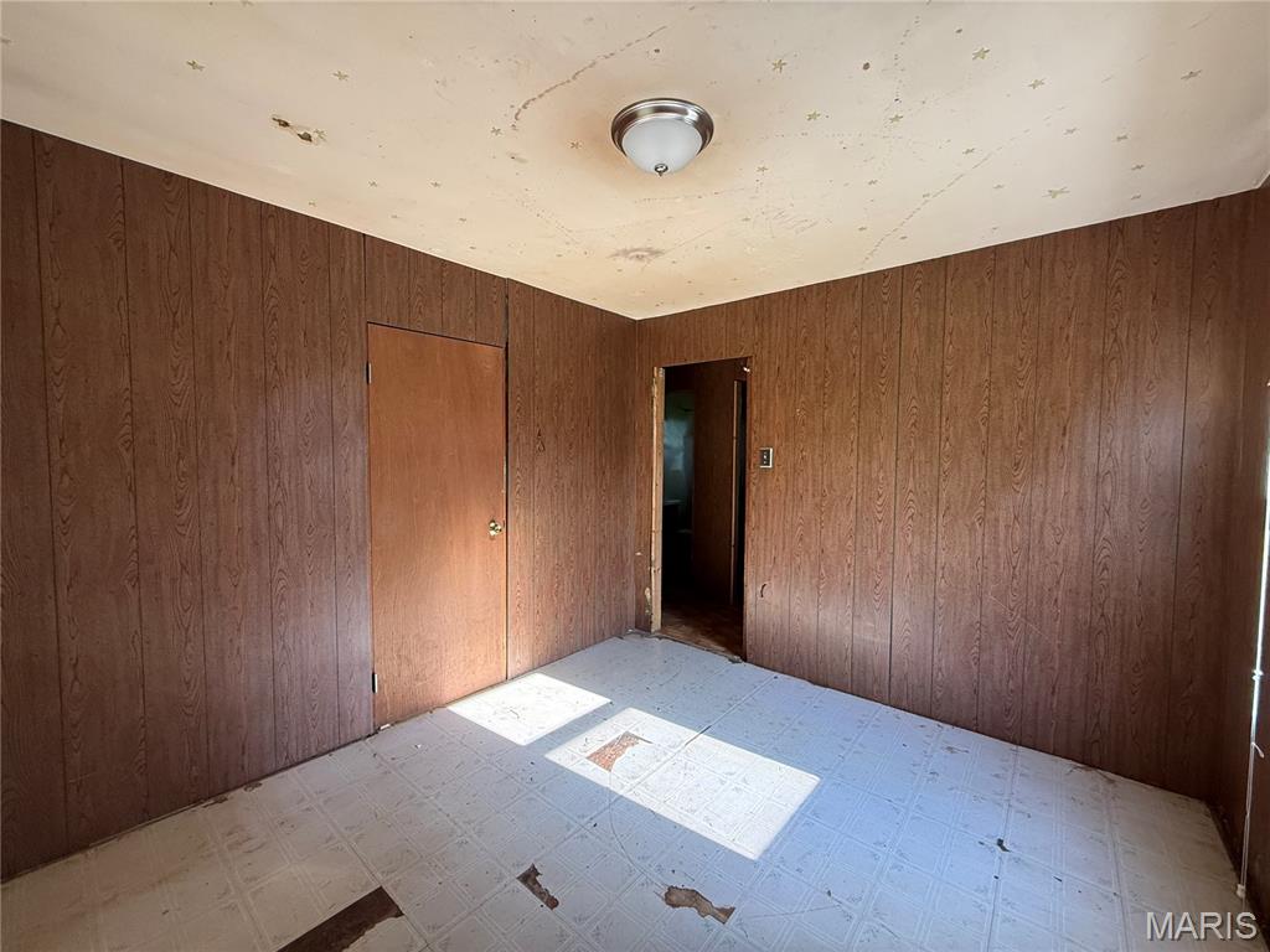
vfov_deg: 85.7
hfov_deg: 102.1
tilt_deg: -2.4
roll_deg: -0.6
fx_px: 514
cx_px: 635
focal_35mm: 14
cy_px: 476
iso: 250
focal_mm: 2.22
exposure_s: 1/99
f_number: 2.2
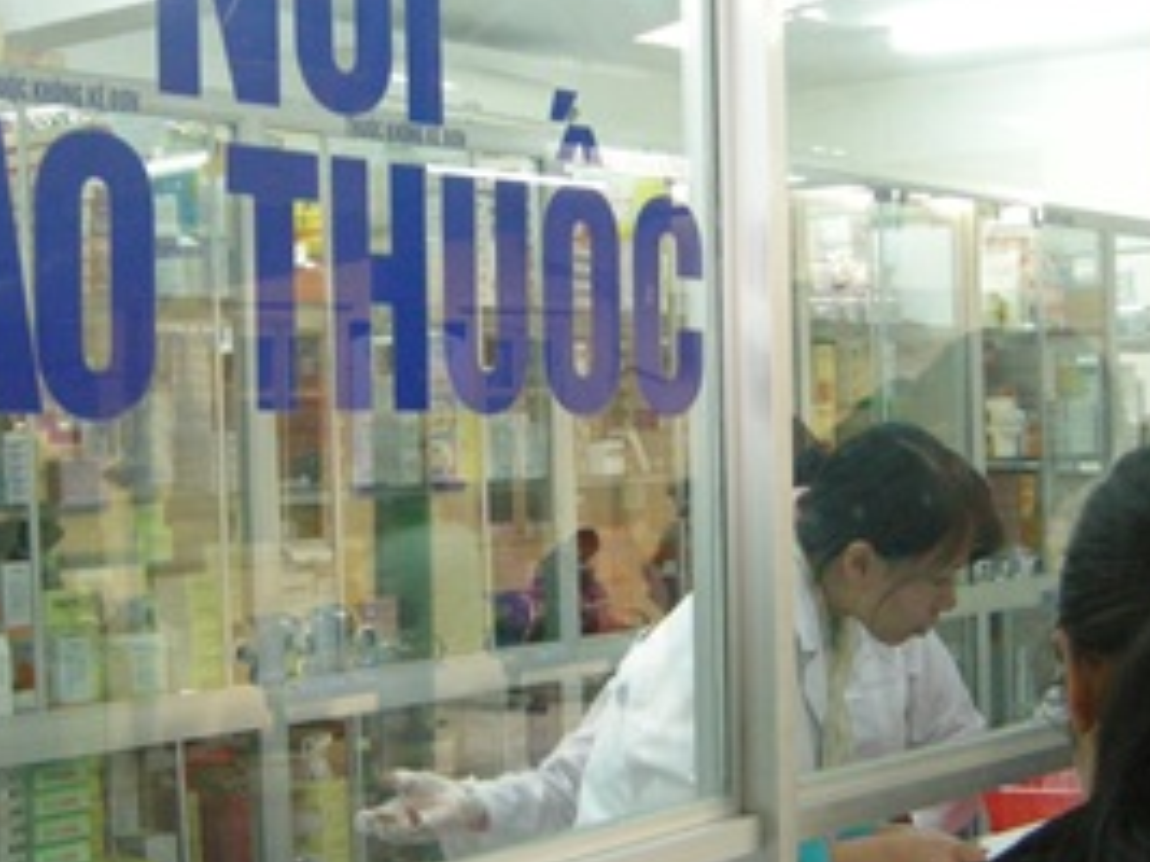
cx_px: 424
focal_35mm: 72
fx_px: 2391
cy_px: 629
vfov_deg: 20.3
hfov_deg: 26.9
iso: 400
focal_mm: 7.5
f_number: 2.7
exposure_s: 1/27.1
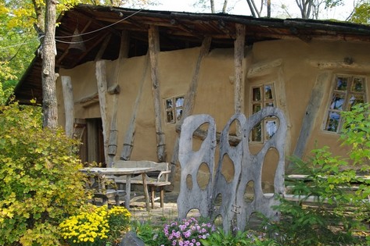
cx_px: 181
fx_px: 390
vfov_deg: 35.0
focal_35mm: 38
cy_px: 123
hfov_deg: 50.7
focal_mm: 24
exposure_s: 1/180
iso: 400
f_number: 6.7
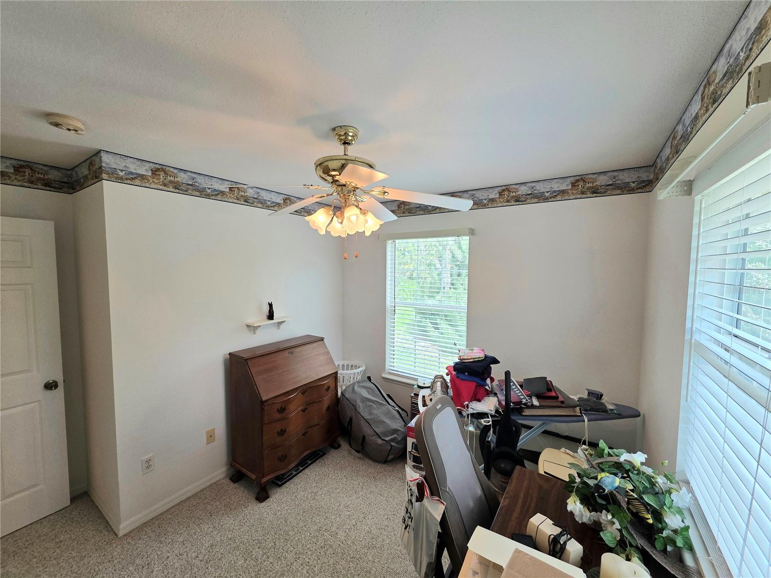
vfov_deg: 89.9
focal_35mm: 13
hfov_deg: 106.2
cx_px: 386
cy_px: 289
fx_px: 290
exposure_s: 1/120
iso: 80
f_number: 1.9
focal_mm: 2.2
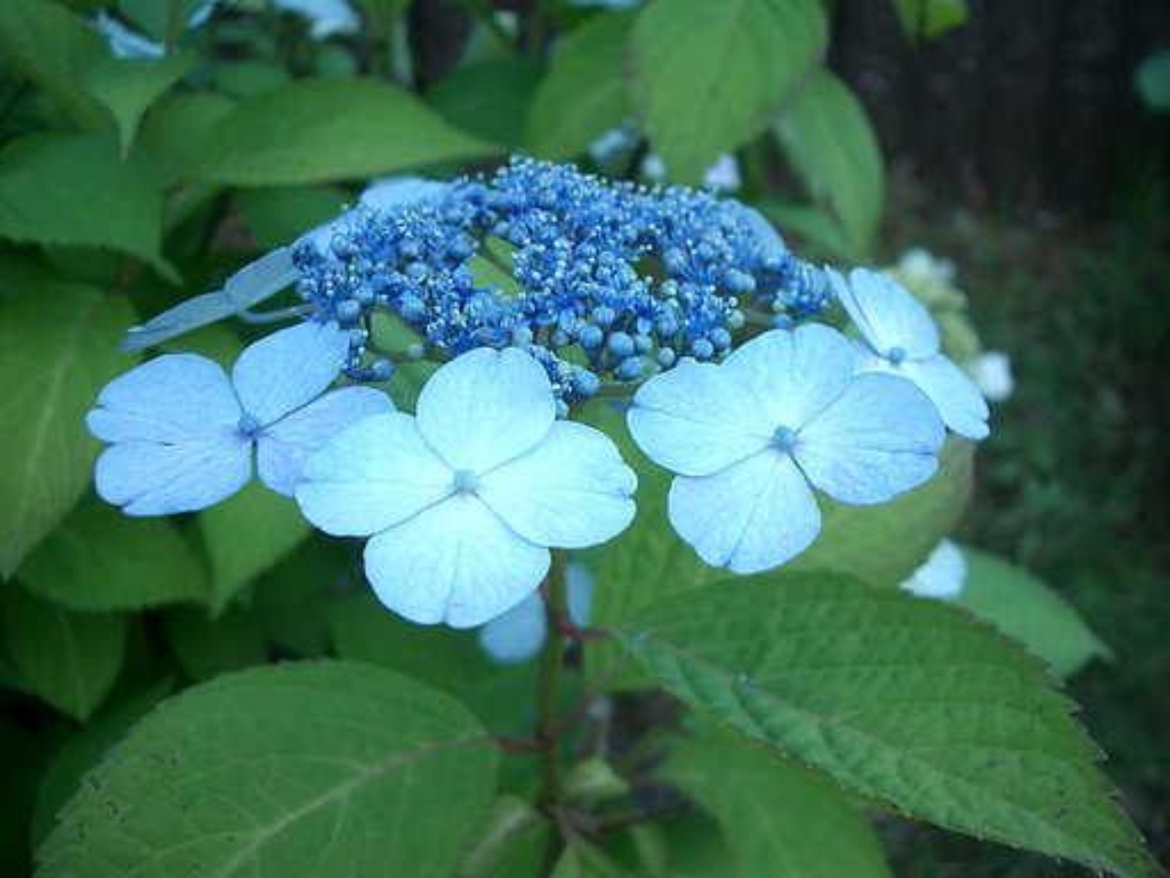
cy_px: 439
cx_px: 585
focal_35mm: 35
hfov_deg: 52.6
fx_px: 1183
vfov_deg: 40.7
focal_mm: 5.8
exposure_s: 1/160
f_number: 2.6
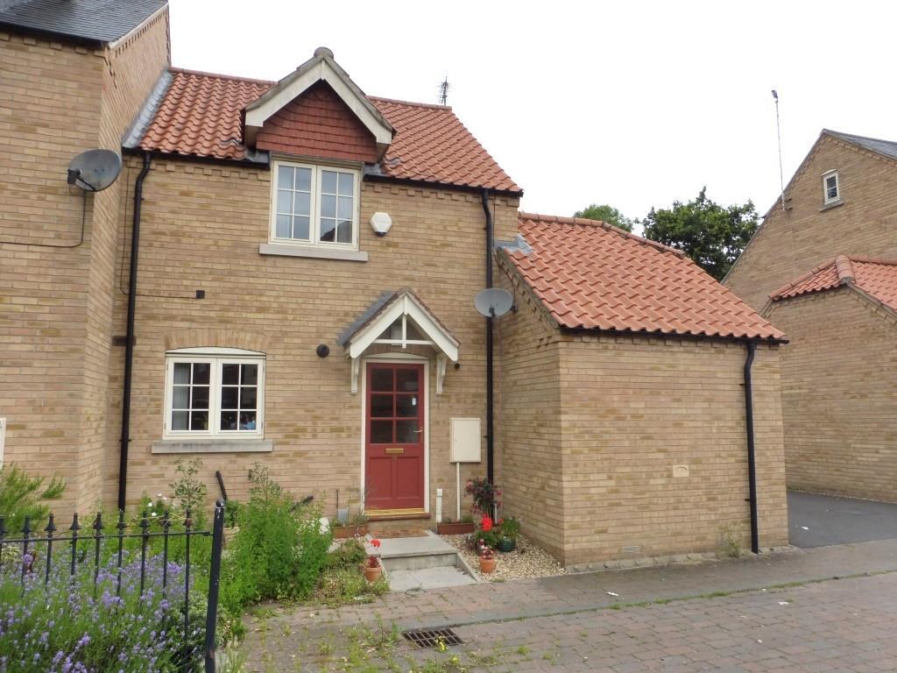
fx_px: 622
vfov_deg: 56.8
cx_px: 448
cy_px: 336
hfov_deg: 71.6
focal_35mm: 24
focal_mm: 4.3
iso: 100
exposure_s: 1/200
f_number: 4
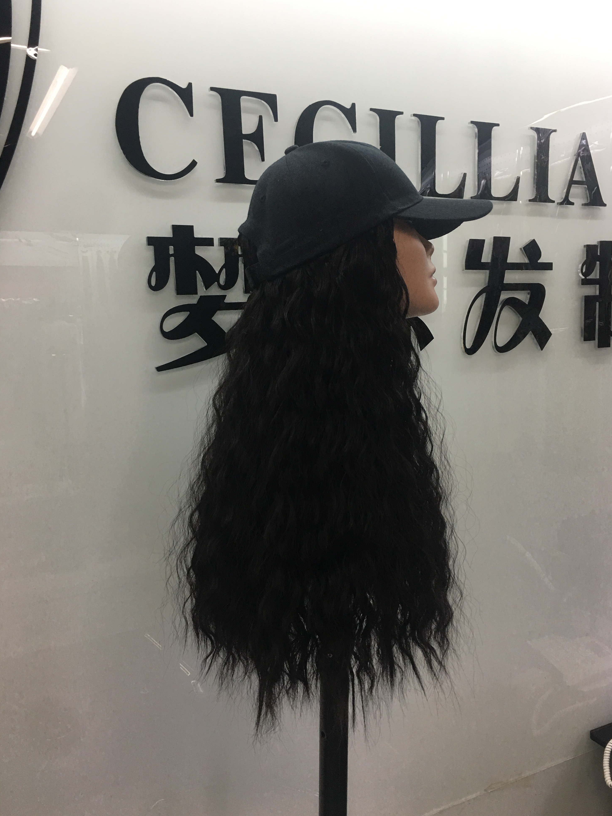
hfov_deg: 46.8
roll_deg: +1.5
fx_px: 707
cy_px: 414
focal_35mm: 30
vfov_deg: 60.0
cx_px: 312
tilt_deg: -5.3
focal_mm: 4.15
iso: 50
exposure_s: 1/33
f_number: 2.2
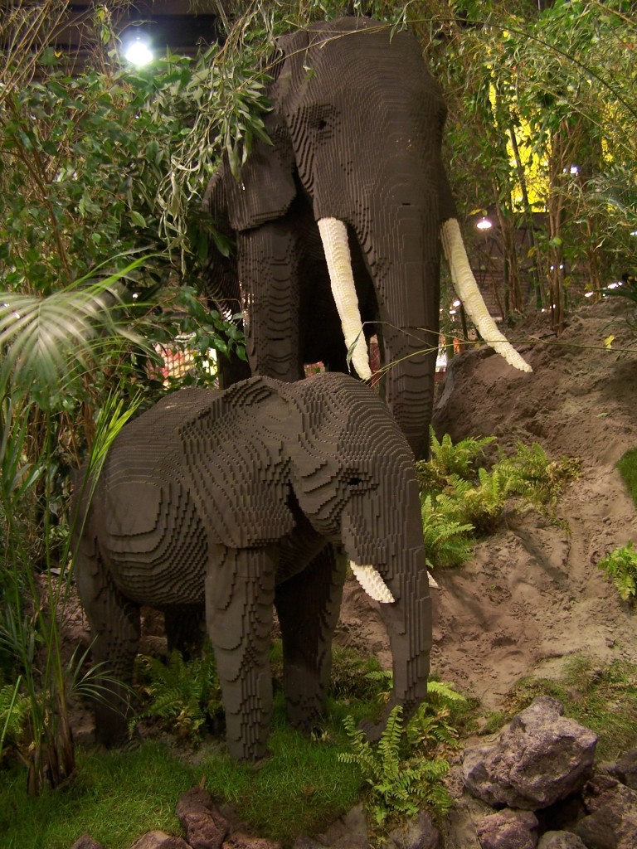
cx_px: 318
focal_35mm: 38
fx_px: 932
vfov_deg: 49.0
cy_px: 424
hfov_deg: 37.7
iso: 80
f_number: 2.8
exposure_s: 1/2
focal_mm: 6.3
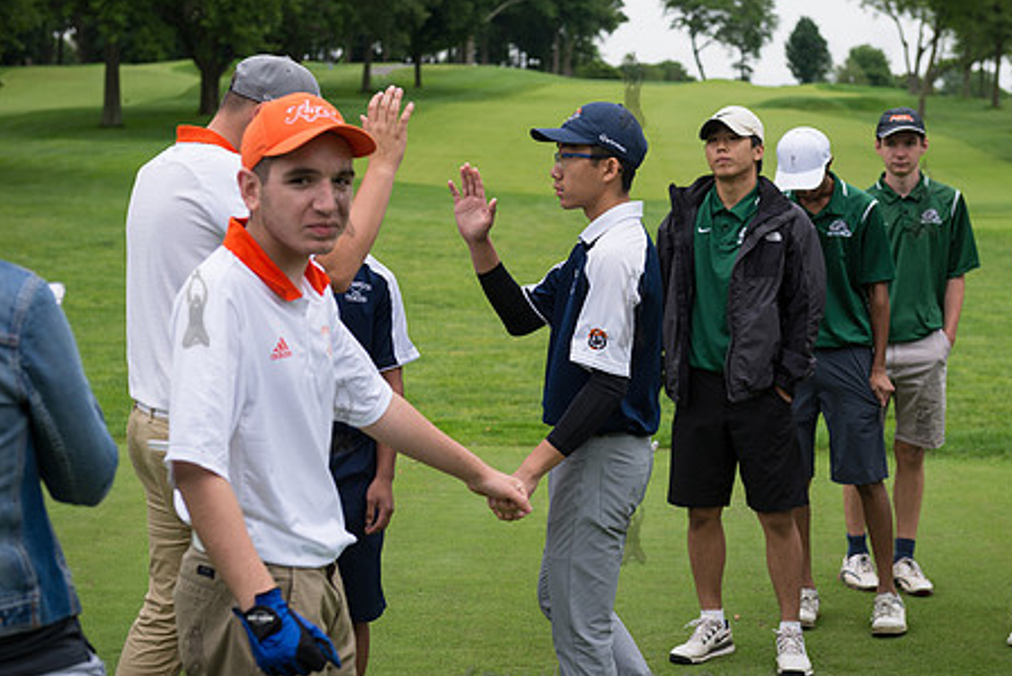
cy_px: 308
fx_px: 1997
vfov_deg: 19.2
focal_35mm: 71
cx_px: 631
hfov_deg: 28.3
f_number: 4
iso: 320
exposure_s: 1/1000
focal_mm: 55
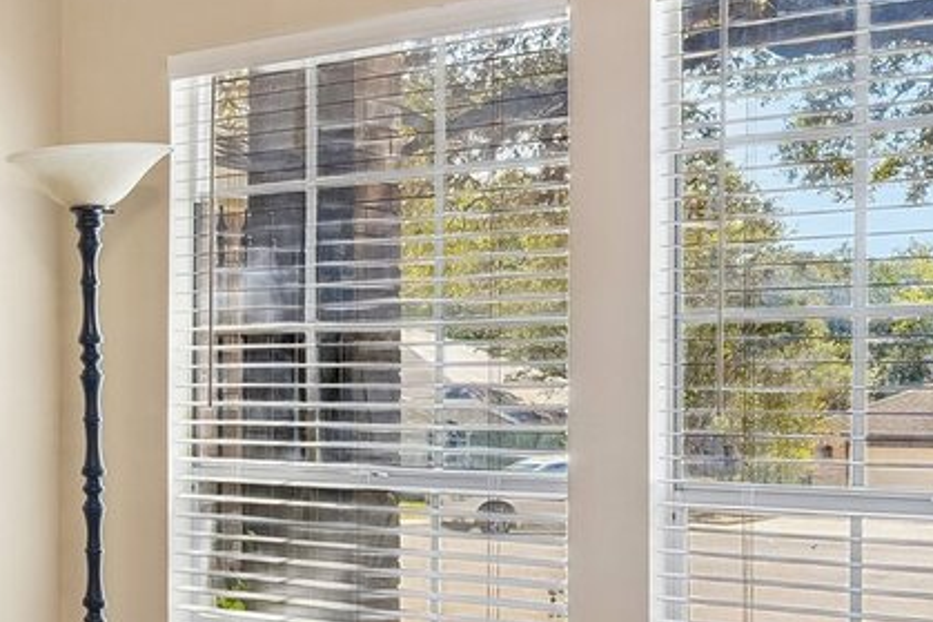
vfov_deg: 23.3
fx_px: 1502
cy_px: 368
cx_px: -372
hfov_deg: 27.1
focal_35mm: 58
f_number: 8
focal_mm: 15
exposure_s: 1/15
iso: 500
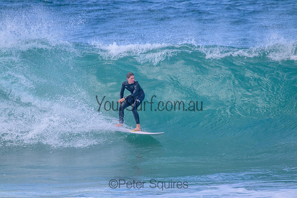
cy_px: 99
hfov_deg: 2.6
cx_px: 148
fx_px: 6601
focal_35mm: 800
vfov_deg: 1.7
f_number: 11
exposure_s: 1/1600
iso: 2200
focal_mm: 800
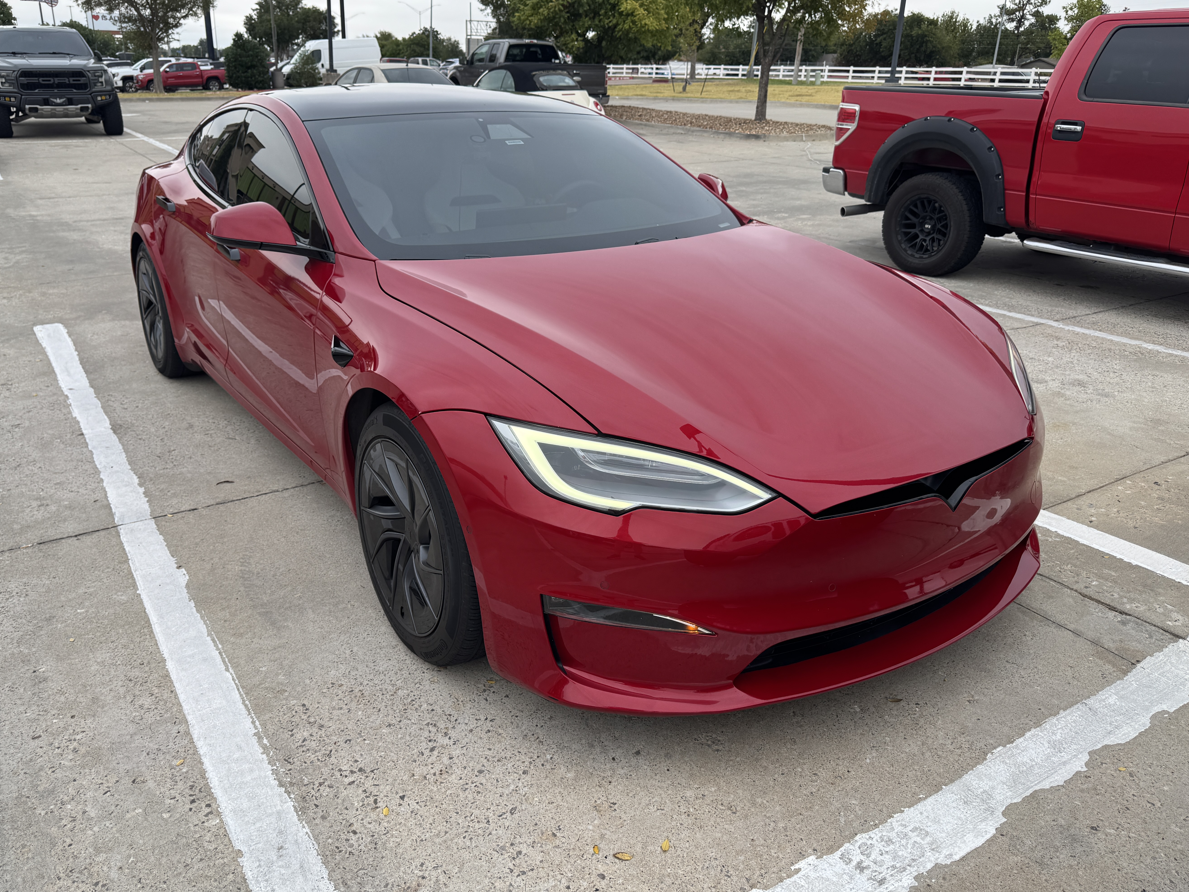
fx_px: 893
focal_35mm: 26
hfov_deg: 67.3
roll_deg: -1.0
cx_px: 566
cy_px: 415
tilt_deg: -19.5
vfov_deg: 53.0
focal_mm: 6.76
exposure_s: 1/995
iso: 80
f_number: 1.78
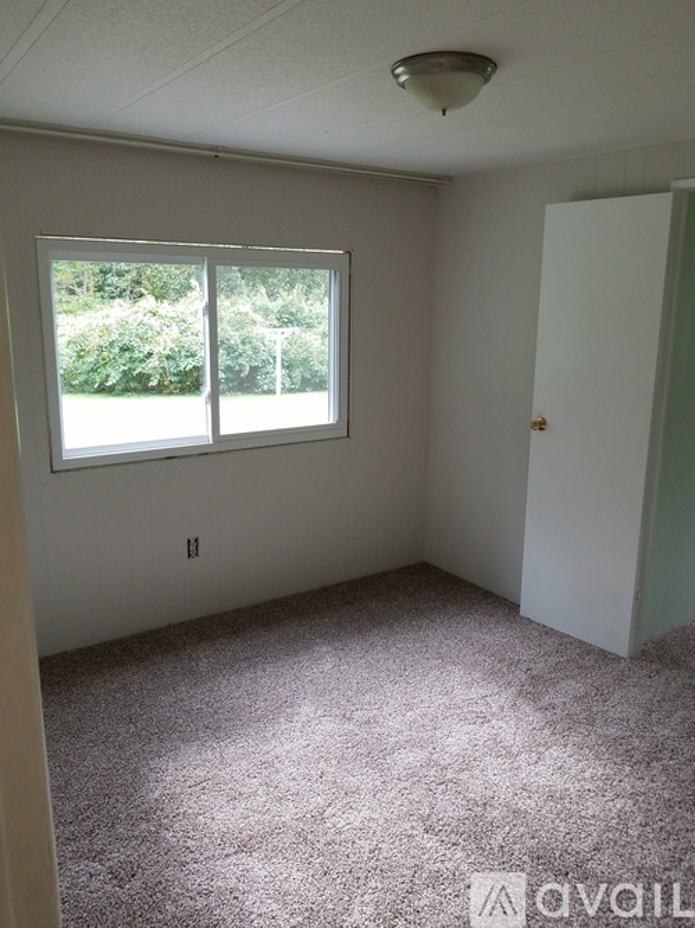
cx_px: 348
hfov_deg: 53.0
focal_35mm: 26
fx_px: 696
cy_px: 464
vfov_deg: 67.3
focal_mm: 4.2
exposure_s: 1/60
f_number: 1.7
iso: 100
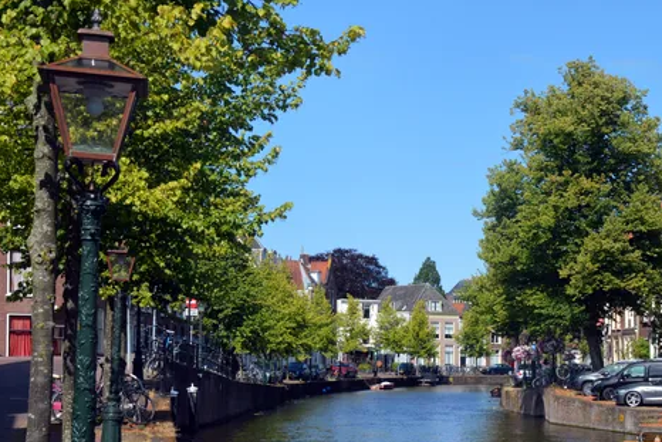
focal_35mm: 72
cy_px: 333
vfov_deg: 18.8
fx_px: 1324
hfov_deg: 27.9
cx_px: 442
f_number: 8
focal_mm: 28
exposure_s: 1/250
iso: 100
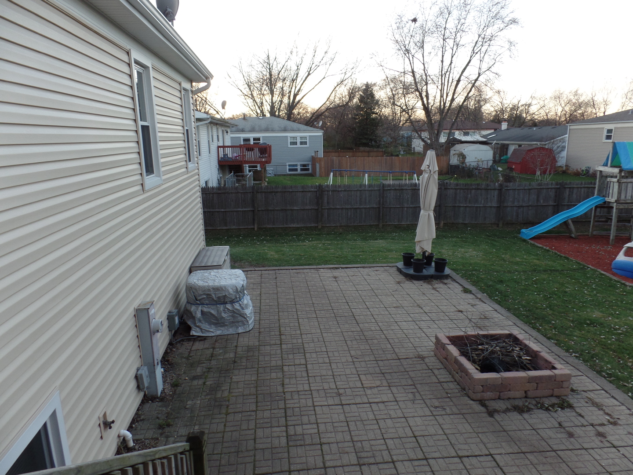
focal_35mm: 23
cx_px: 316
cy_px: 238
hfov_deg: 73.9
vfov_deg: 58.9
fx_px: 421
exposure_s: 1/30
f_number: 3.2
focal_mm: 4.1
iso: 80
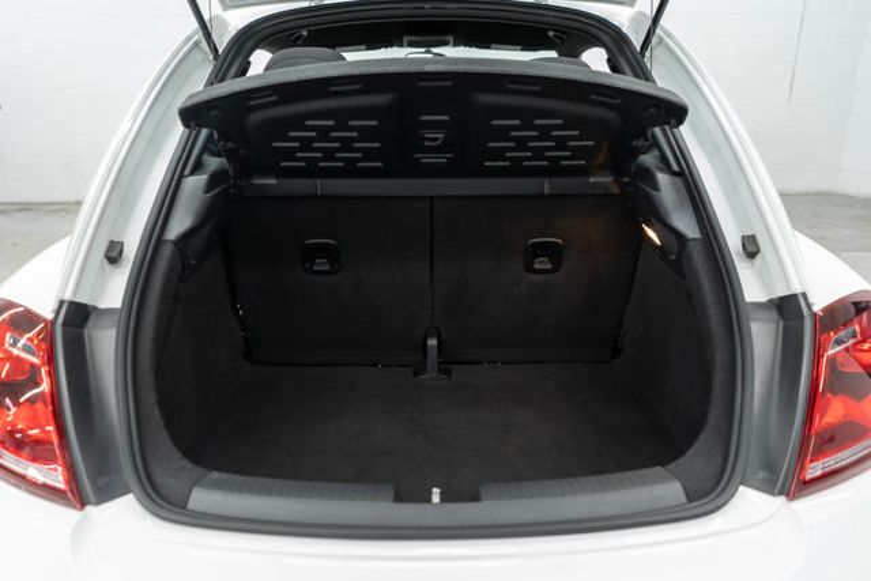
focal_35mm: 28
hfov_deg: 65.5
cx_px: 436
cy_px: 290
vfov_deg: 46.4
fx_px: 678
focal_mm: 28
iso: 800
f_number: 3.2
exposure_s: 1/40
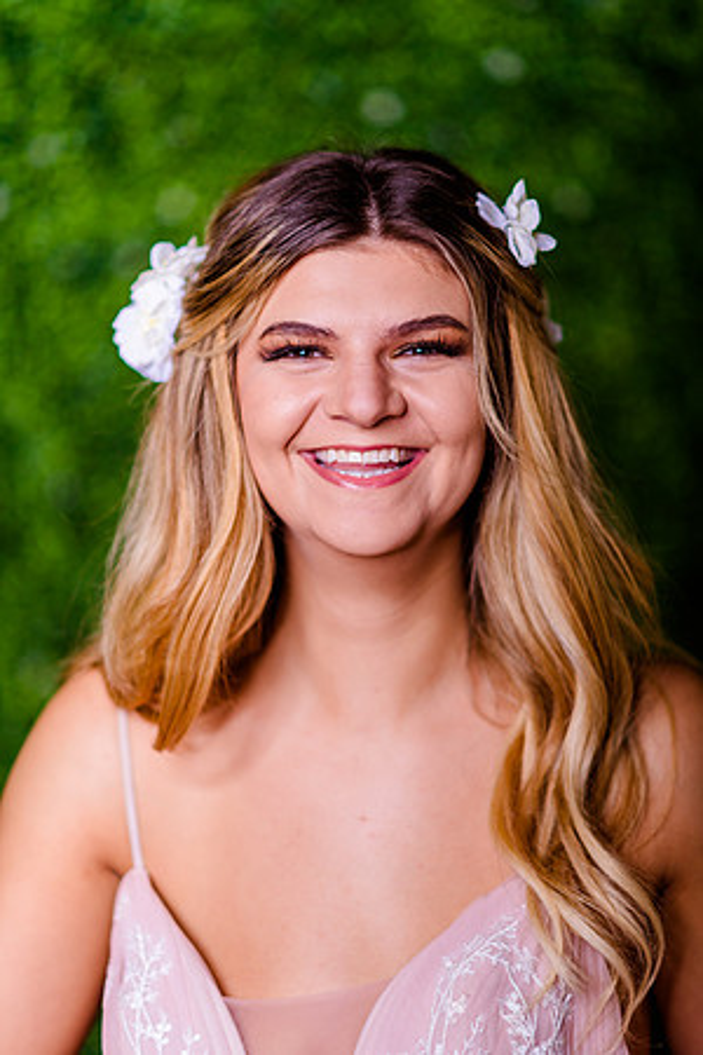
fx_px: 3075
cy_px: 528
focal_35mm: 105
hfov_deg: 13.0
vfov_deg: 19.5
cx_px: 352
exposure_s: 1/250
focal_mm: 105
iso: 125
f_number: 2
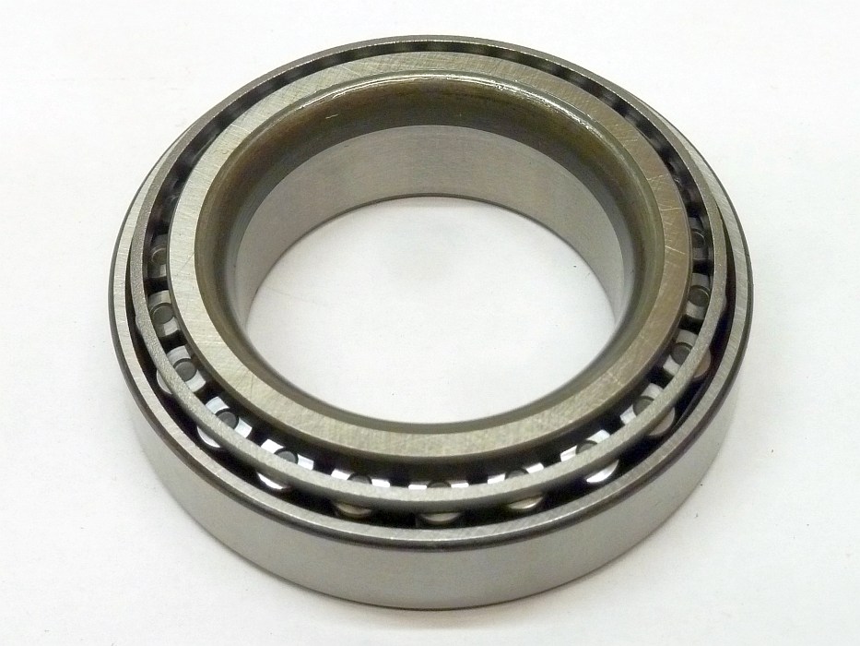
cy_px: 323
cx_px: 430
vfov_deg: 26.6
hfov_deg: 34.9
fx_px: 1367
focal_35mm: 55
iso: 400
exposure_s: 1/30
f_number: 3.9
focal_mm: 9.1
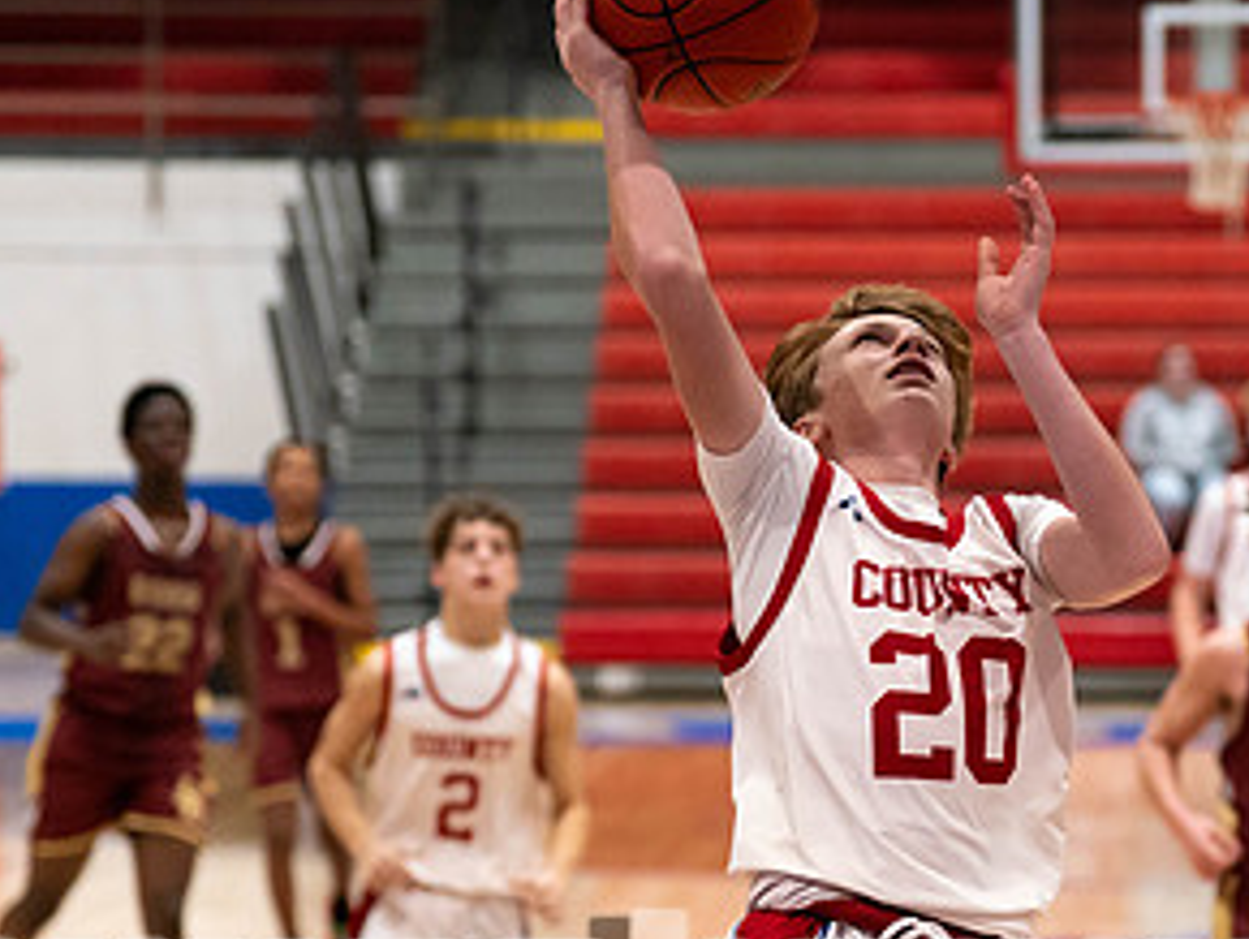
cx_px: 999
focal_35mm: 171
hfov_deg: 11.5
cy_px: 730
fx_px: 6175
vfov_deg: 8.7
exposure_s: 1/1000
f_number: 2.8
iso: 4000
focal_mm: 87
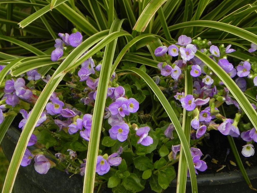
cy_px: 97
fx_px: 2777
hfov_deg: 5.3
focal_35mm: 374
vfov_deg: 4.0
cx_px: 127
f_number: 5
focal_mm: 59.9
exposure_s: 1/200
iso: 160
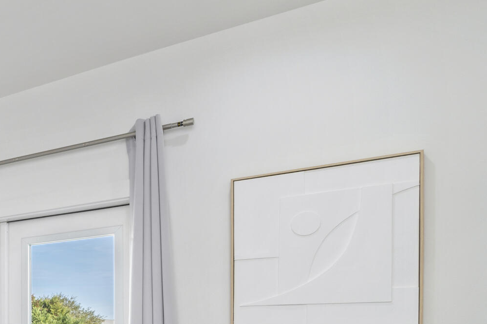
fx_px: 568
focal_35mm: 42
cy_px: 349
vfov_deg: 29.0
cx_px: -211
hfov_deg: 30.5
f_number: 9
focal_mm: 14
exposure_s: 1/30
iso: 320
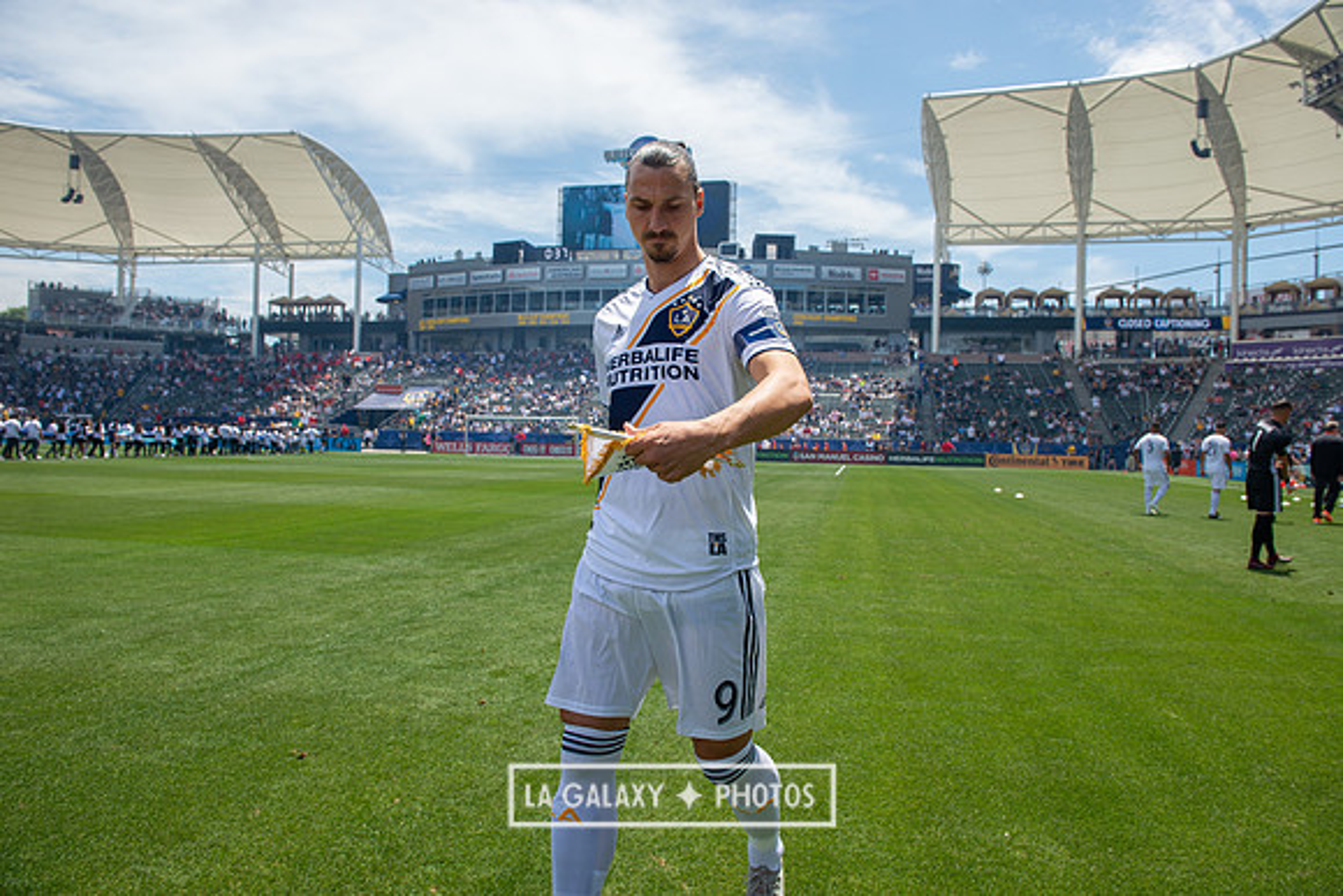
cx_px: 672
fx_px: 896
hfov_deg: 73.7
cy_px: 448
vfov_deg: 53.2
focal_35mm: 24
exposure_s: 1/1000
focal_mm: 24
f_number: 5.6
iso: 200
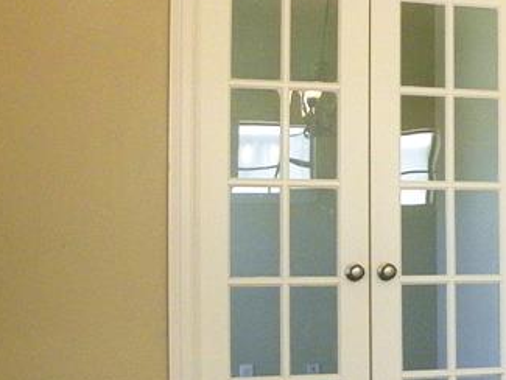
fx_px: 1199
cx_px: 613
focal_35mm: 82
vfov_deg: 18.0
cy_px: 249
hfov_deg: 22.0
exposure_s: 1/73
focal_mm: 4.6
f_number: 2.8
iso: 363
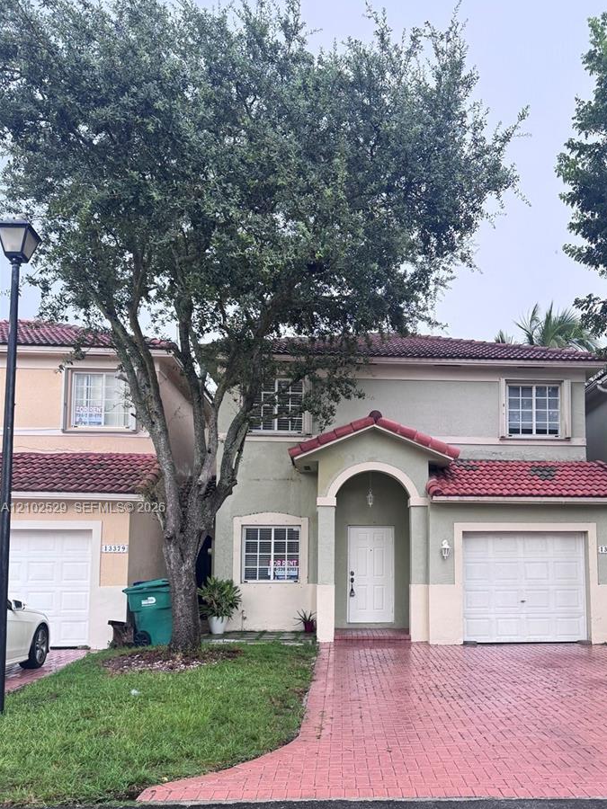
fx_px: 748
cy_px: 509
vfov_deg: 56.1
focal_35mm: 32
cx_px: 404
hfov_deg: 43.6
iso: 125
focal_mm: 6.76
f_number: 1.78
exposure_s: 1/121
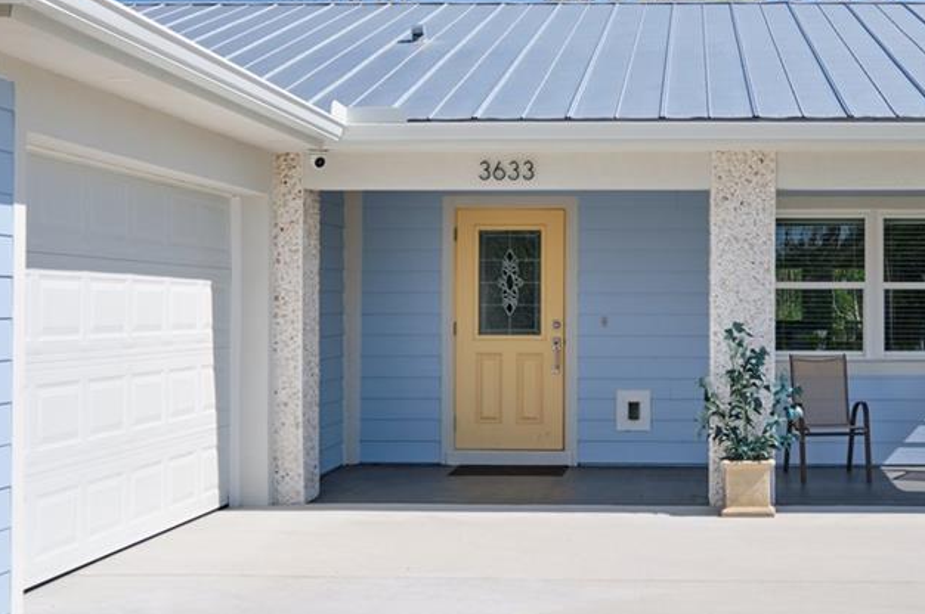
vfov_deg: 25.0
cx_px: 693
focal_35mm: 54
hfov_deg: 36.1
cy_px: 300
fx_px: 1386
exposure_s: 1/500
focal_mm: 21.9
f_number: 8
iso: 200
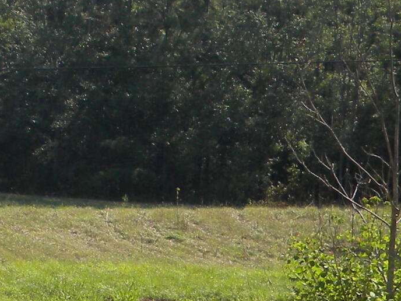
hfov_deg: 12.2
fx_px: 1819
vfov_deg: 9.4
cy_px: 279
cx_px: -135
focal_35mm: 157
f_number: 3.7
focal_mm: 6.4
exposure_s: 1/675
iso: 80
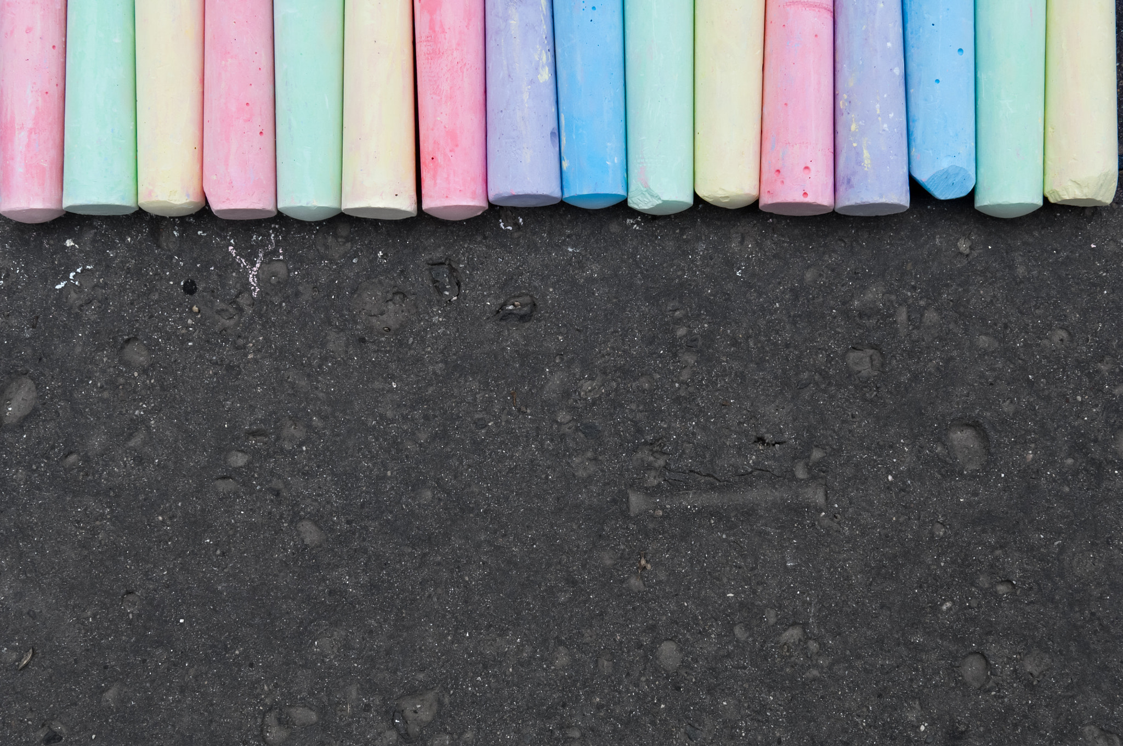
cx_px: 562
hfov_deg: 38.9
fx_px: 1589
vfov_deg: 26.4
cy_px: 373
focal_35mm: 51
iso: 320
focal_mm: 34
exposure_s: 1/90
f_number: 11
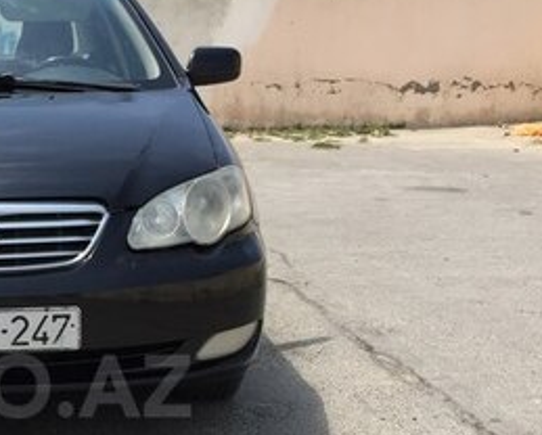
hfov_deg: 24.9
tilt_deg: -13.9
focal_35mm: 72
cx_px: -23
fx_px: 1157
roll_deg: -0.6
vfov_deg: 20.9
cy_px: 386
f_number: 2.2
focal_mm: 4.15
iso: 32
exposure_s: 1/1799
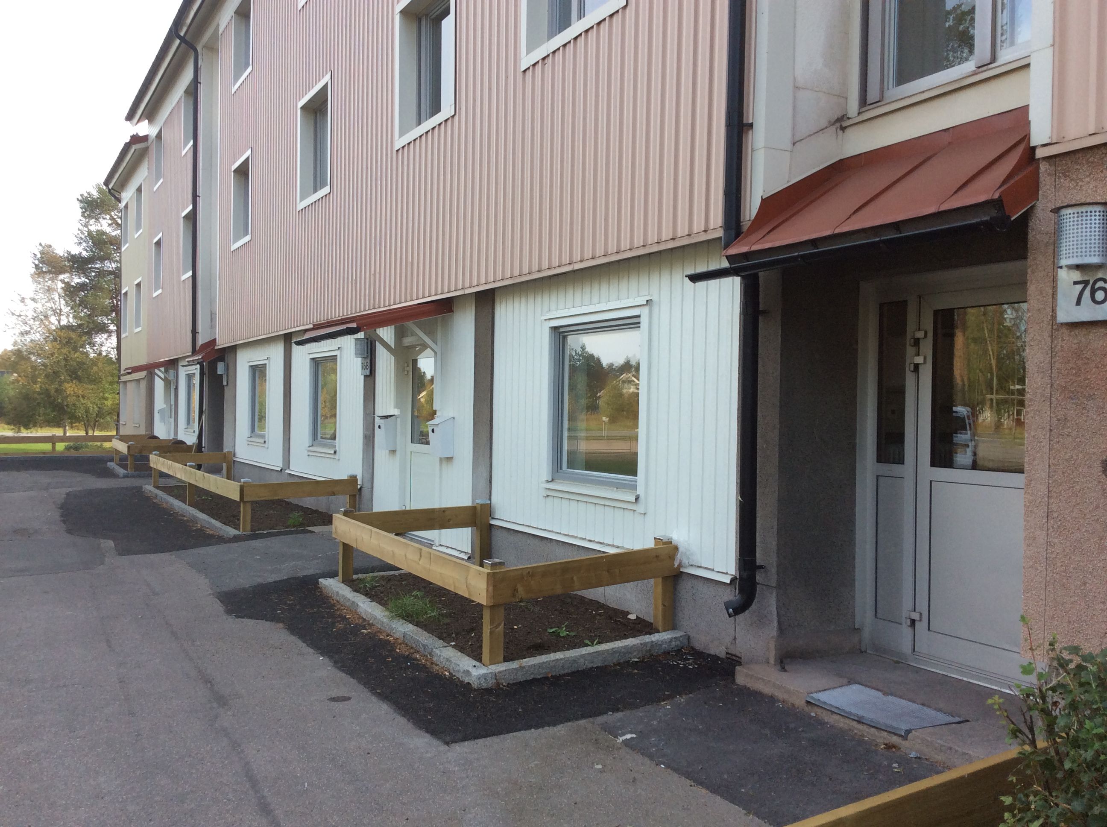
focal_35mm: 33
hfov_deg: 55.4
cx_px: 554
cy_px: 414
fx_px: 1054
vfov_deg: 42.8
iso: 32
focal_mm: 3.3
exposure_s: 1/219
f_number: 2.4
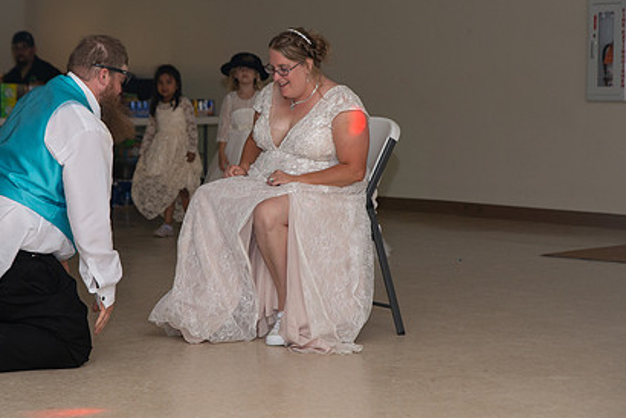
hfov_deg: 20.6
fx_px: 1723
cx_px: 232
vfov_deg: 13.8
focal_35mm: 99
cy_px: 175
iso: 800
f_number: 3.5
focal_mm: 70
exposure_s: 1/125
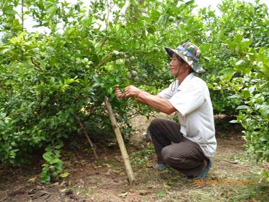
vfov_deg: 39.7
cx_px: 134
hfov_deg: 51.4
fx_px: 280
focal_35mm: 36
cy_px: 101
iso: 100
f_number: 3.5
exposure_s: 1/160
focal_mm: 6.4
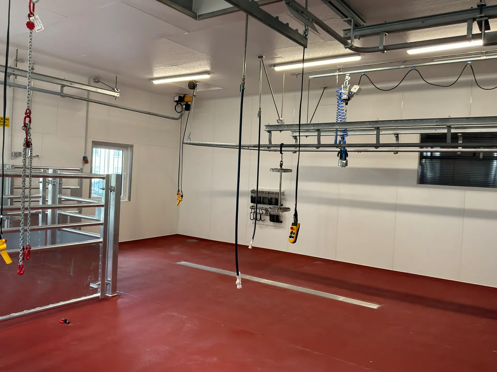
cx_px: 248
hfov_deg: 63.4
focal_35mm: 28
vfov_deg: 49.7
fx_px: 402
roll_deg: -2.0
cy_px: 186
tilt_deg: -1.1
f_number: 1.8
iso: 64
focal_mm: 3
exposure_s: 1/94
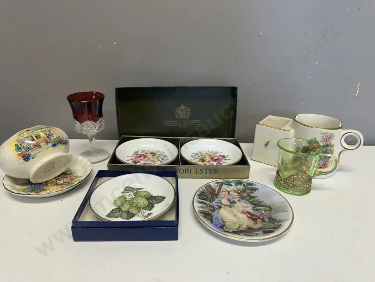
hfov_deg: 71.6
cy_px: 141
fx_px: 260
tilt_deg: -22.1
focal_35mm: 24
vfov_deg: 56.8
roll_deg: -1.8
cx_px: 188
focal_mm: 6.86
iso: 100
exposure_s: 1/100
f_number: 1.78
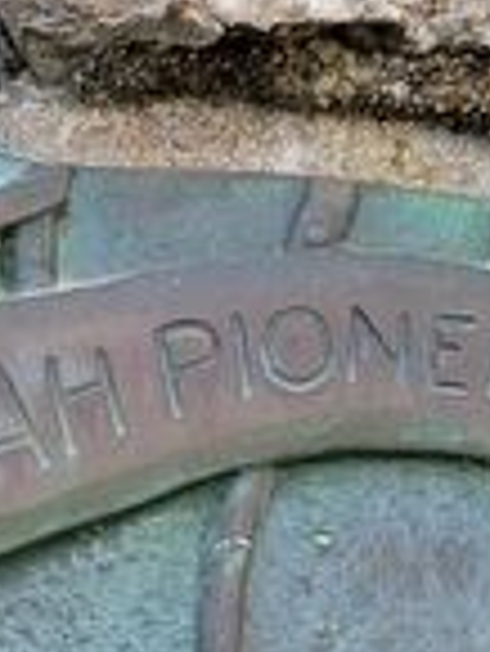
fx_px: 2695
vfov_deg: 12.4
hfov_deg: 10.1
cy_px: 1246
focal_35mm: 143
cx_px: -198
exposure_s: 1/120
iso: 125
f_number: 1.8
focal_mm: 5.4
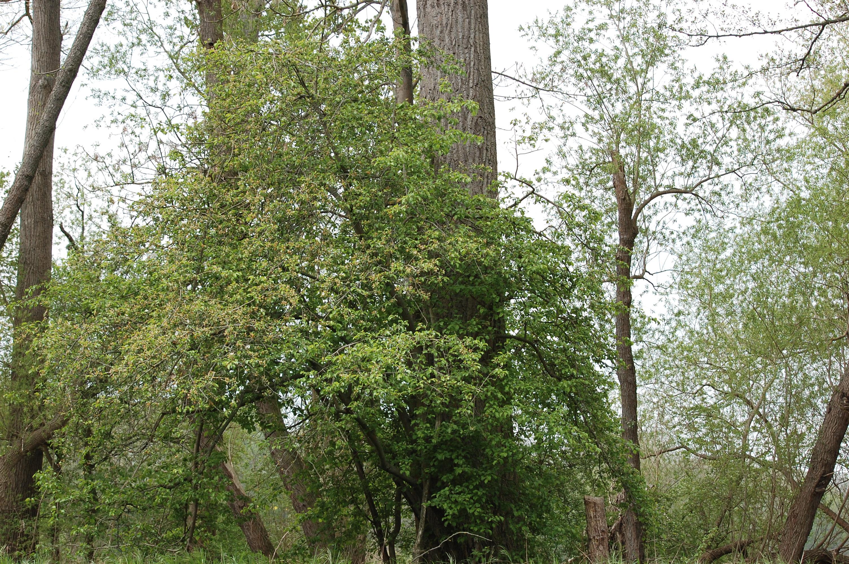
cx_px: 424
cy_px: 282
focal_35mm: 82
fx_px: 1944
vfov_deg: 16.5
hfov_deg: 24.6
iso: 400
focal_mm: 55
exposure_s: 1/250
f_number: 8
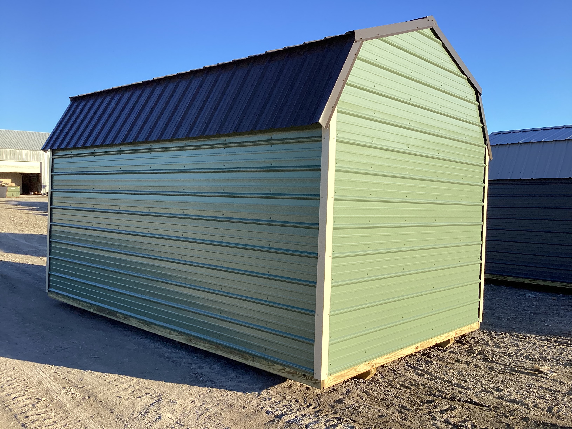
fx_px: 512
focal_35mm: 31
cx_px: 286
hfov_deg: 58.4
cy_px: 214
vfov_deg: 45.4
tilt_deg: -4.9
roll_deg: -0.6
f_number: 2.4
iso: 25
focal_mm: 3.3
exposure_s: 1/590
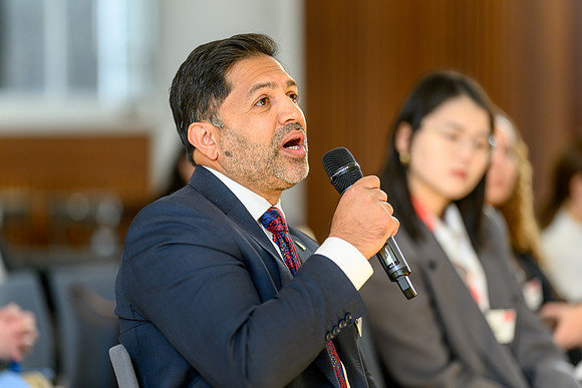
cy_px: 194
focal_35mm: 137
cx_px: 291
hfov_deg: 15.0
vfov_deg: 10.1
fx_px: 2208
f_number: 1.8
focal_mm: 135
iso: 320
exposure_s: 1/250
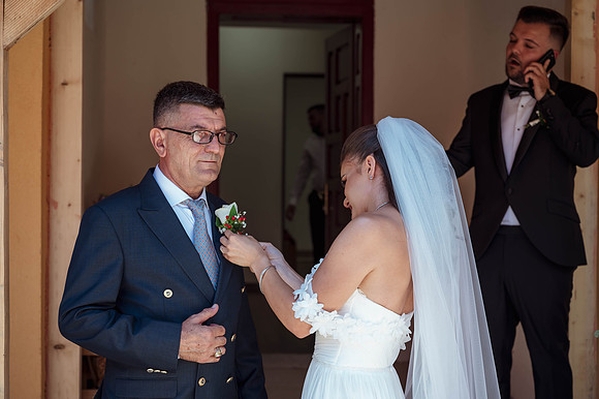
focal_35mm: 67
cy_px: 200
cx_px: 294
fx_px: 1114
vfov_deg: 20.3
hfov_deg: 30.1
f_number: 4.5
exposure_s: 1/125
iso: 160
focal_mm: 65
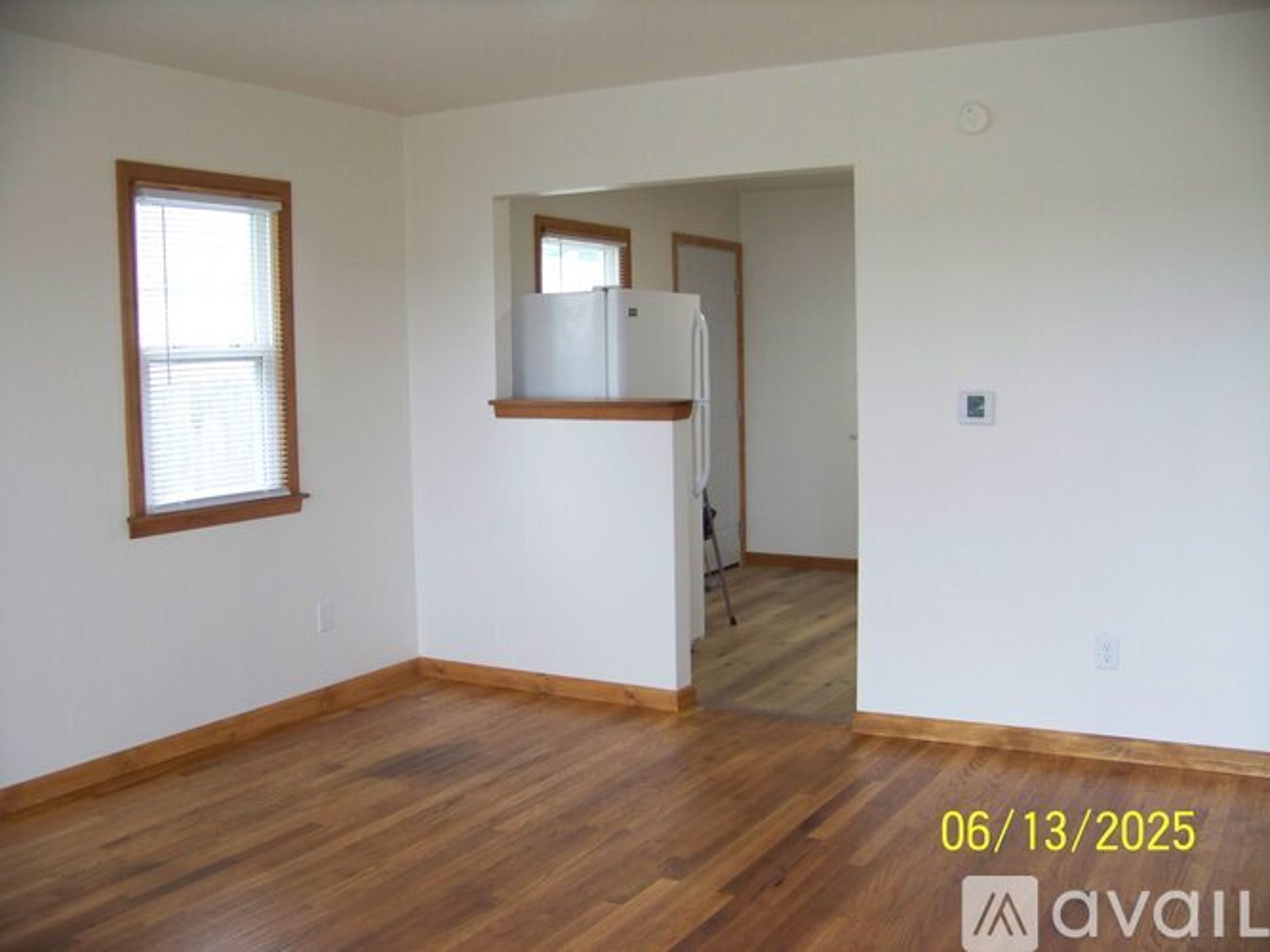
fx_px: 1321
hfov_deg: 51.4
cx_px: 635
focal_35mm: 36
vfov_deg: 39.6
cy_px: 476
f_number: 2.8
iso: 192
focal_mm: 5.85
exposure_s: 1/30
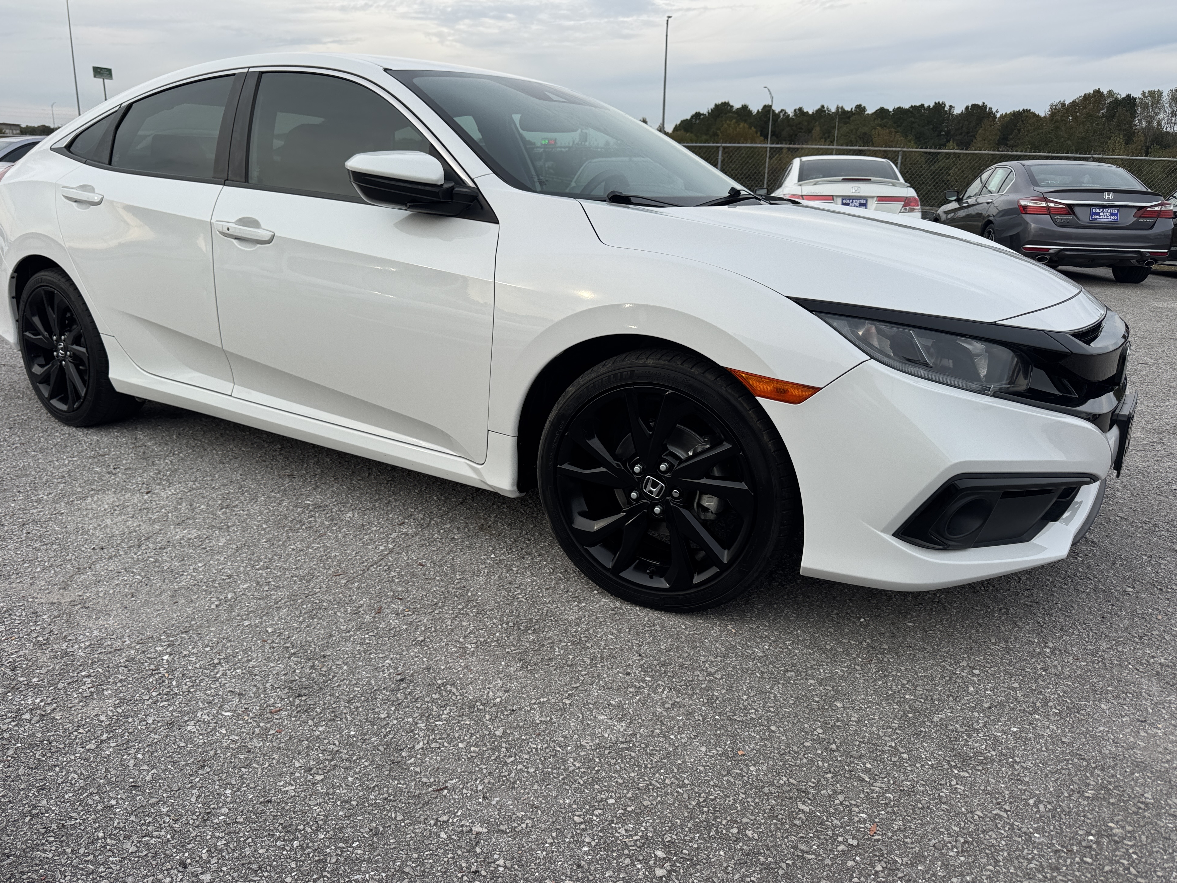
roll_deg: -1.7
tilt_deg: -17.9
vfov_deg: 54.9
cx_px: 581
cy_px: 426
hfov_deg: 69.4
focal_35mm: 25
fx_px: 850
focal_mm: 6.76
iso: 80
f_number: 1.78
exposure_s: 1/1678
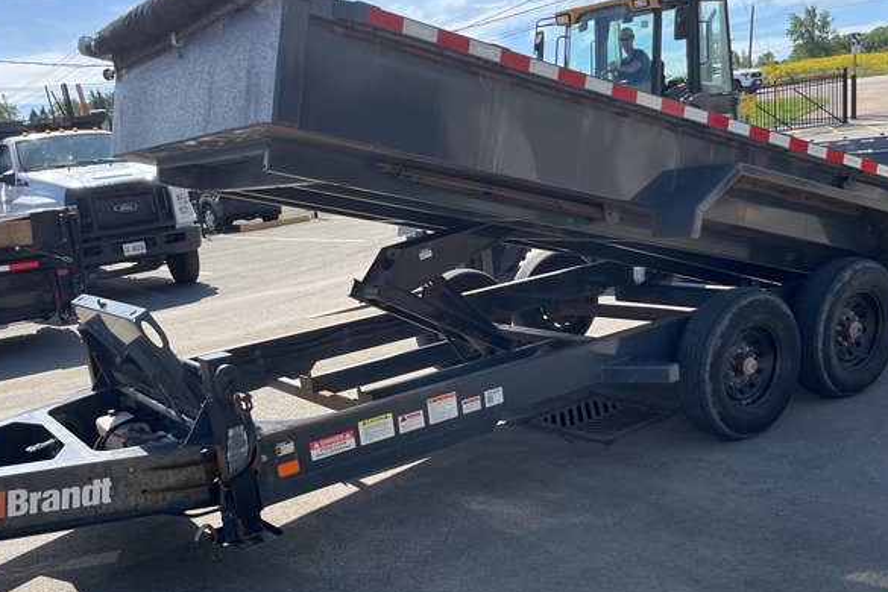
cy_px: 413
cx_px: 395
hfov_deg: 51.8
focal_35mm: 37
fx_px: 913
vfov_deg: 35.4
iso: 50
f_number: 1.6
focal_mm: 5.1
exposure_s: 1/1580
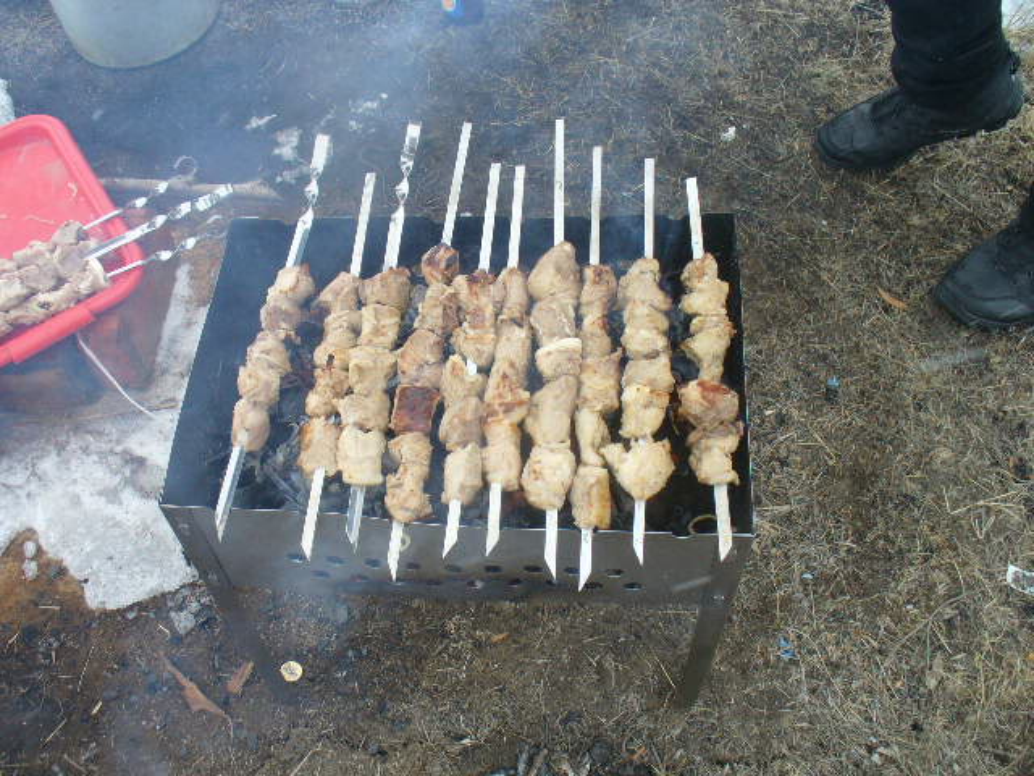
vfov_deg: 38.7
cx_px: 517
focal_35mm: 37
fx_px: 1105
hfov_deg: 50.1
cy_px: 388
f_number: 5.6
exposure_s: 1/160
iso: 80
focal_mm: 6.1
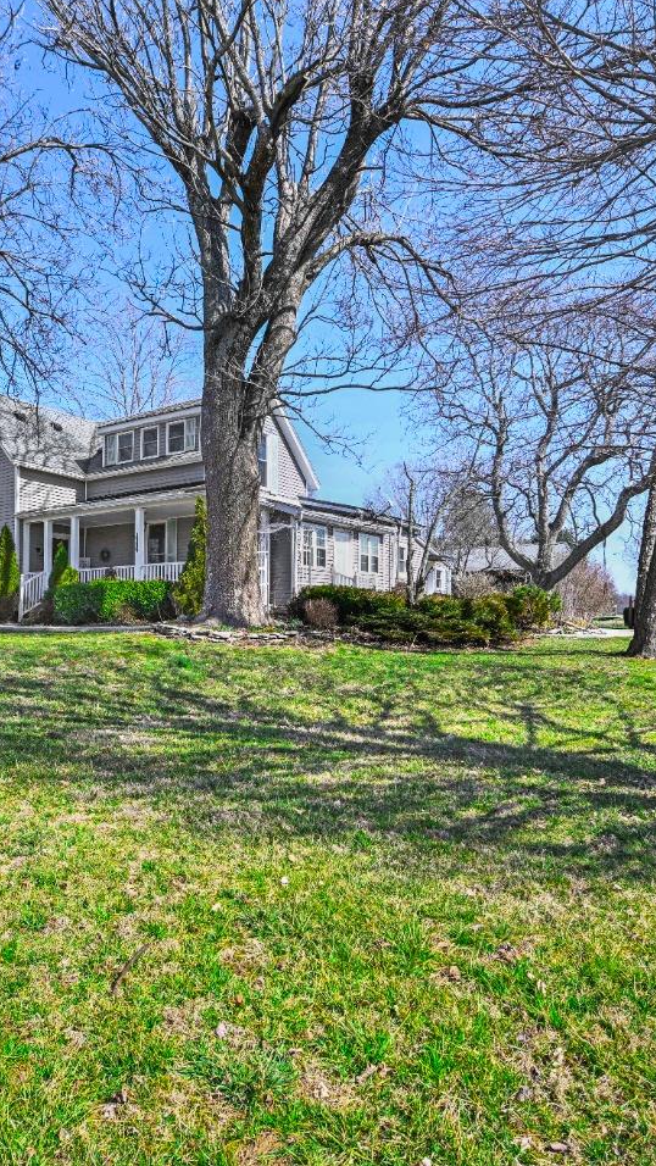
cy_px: 557
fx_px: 711
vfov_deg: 78.6
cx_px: 290
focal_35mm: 23
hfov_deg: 49.4
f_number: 6.3
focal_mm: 14
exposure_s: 1/640
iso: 800
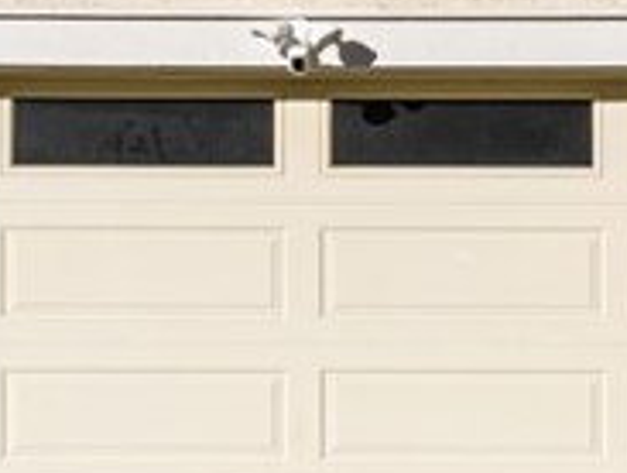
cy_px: -10
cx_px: 723
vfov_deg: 9.2
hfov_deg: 12.0
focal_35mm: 161
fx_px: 2922
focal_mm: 30
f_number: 16
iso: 100
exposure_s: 1/200
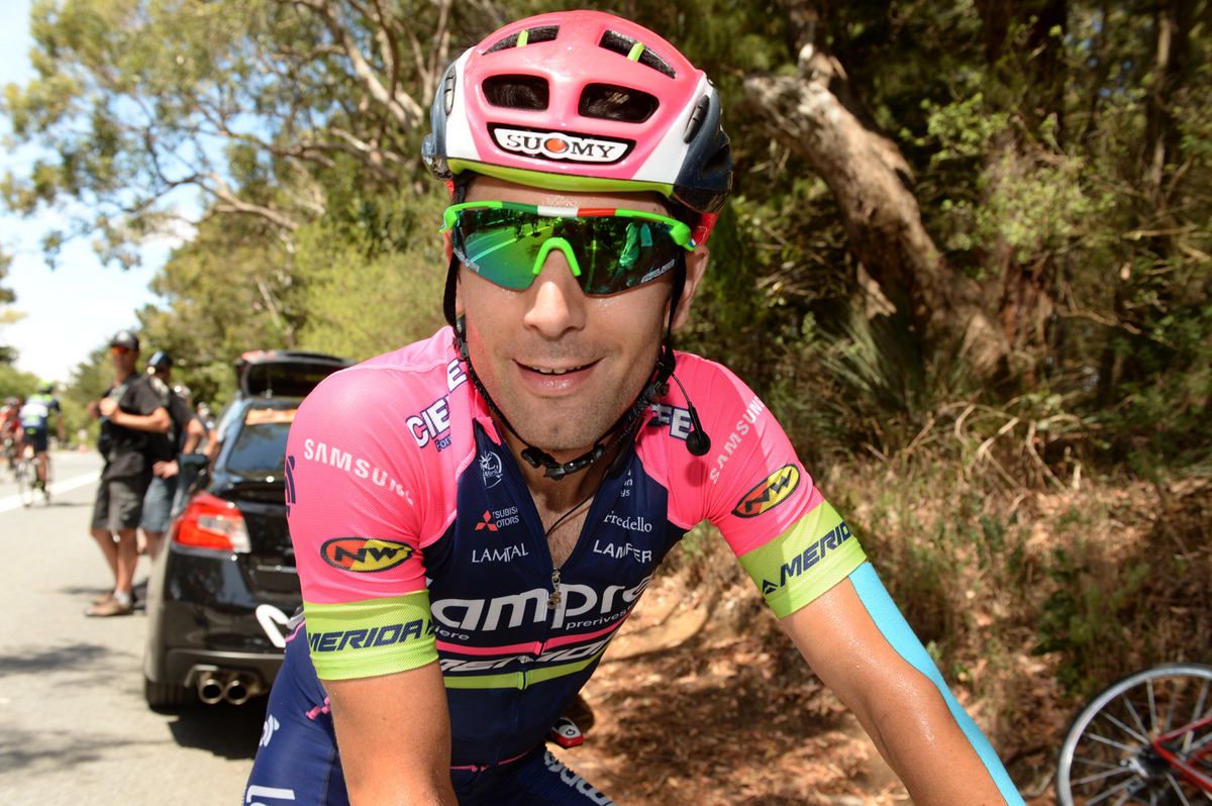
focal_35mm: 29
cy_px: 403
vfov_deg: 44.9
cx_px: 606
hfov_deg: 63.7
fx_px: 976
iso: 200
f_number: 6.3
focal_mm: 29
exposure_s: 1/250
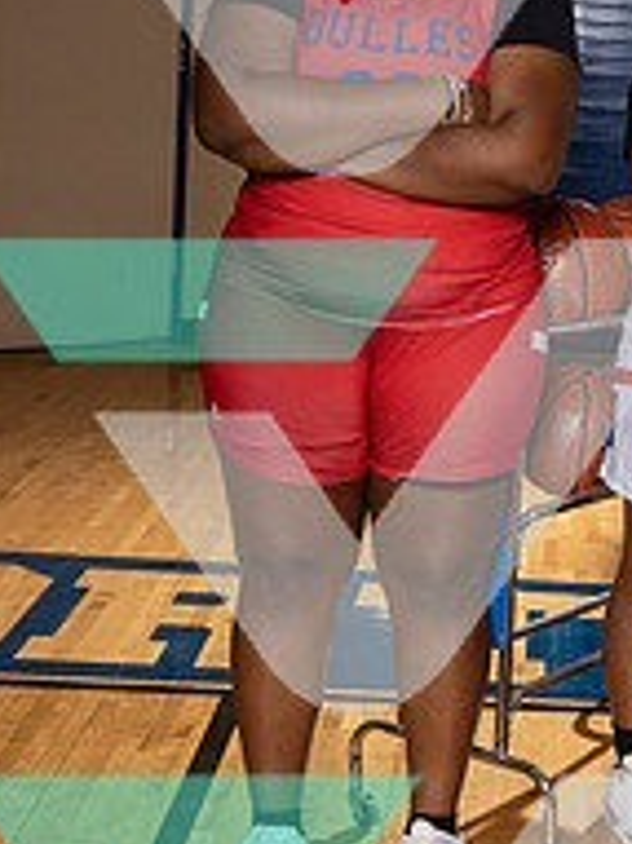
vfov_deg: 24.1
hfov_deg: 16.3
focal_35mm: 81
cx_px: 999
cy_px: 460
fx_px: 1974
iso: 640
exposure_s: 1/250
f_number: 8
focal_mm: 24
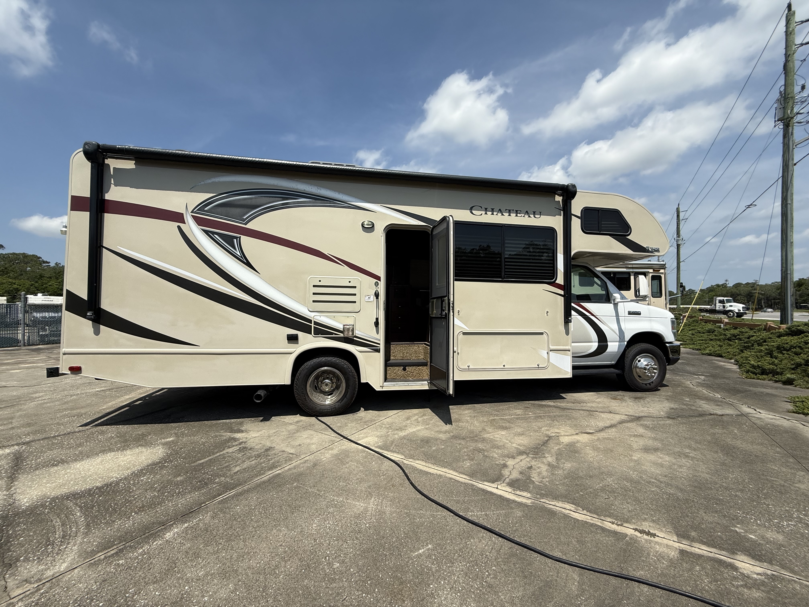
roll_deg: +0.2
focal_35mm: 14
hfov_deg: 102.1
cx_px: 404
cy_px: 304
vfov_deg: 85.7
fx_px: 327
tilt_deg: +0.6
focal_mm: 2.22
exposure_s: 1/2506
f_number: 2.2
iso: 50
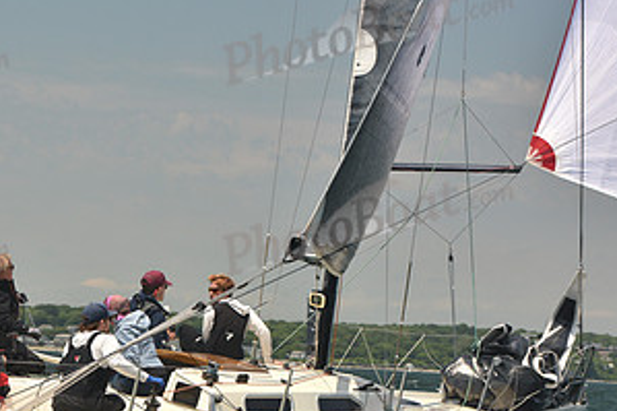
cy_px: 358
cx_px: 118
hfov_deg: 15.0
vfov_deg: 10.0
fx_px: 2330
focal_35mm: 136
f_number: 6.3
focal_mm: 70
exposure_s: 1/640
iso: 250
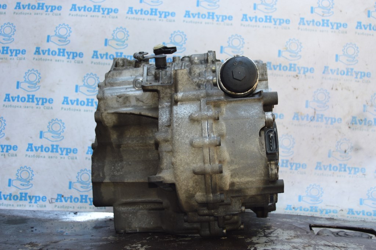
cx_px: 188
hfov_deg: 41.1
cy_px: 125
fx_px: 501
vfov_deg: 28.0
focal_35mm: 48
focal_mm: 32
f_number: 4.5
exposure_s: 1/125
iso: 220
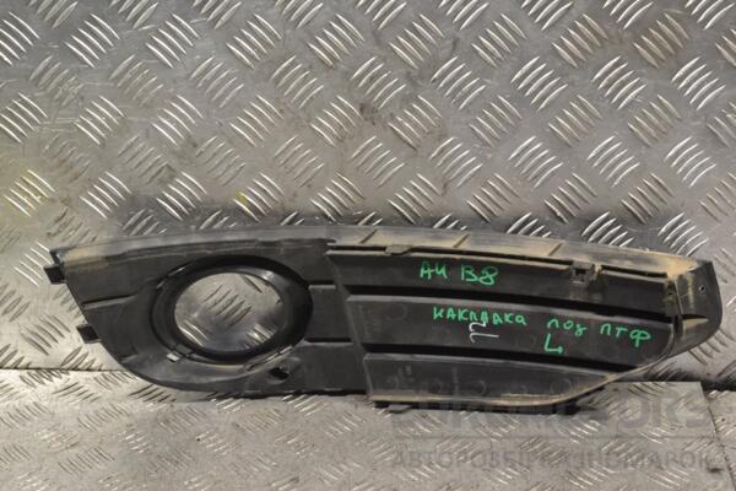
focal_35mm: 66
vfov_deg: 20.6
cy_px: 246
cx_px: 368
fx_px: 1349
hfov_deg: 30.5
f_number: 8
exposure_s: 1/250
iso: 3200
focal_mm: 44
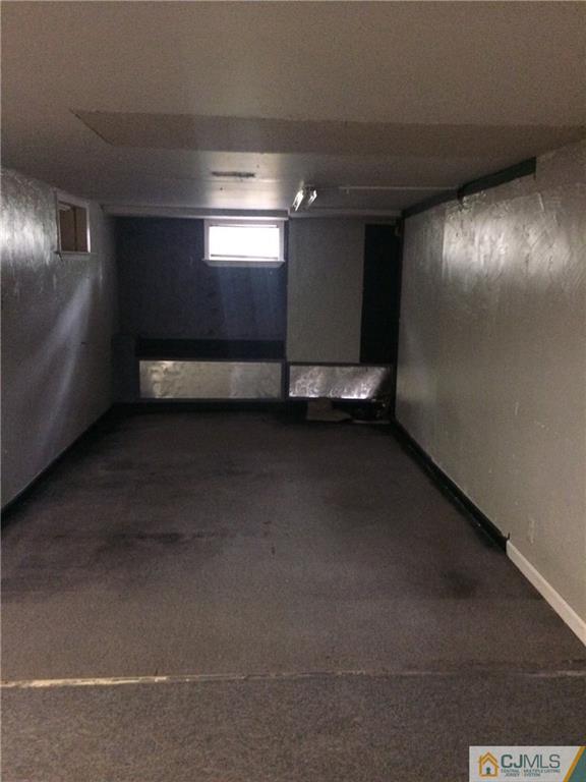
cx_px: 293
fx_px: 655
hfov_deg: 48.2
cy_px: 391
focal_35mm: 29
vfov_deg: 61.7
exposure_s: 1/15
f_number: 2.2
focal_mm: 4.15
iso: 640
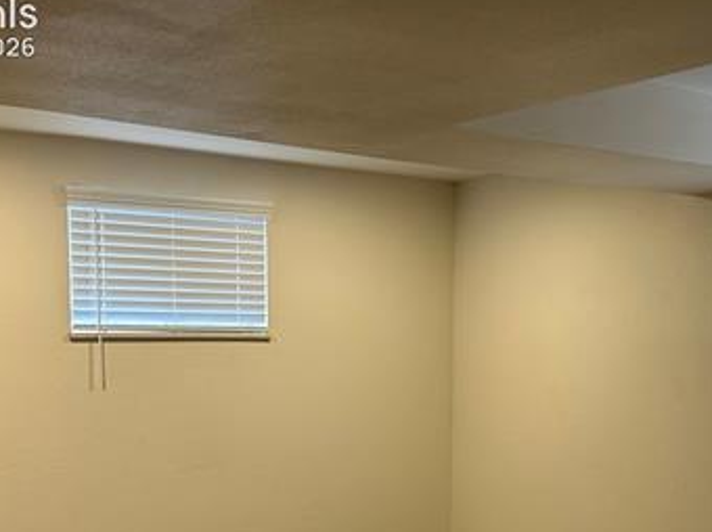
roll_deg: -0.3
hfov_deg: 38.7
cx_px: 452
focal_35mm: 49
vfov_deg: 28.8
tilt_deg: -6.3
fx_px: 1006
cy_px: 443
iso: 125
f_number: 1.5
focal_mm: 5.7
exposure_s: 1/120
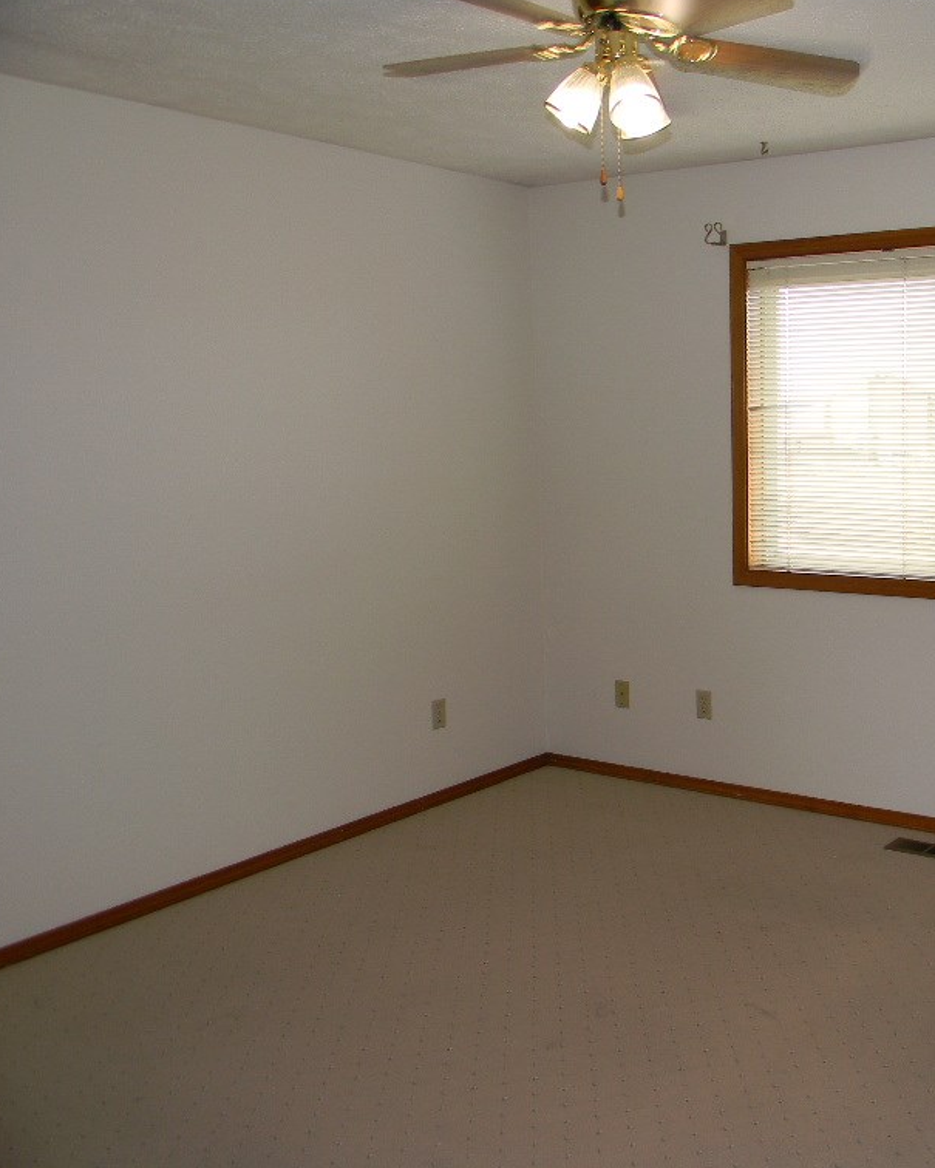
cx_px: 774
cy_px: 576
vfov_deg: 49.1
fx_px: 1280
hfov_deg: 38.3
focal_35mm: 37
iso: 80
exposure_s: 1/30
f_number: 3.5
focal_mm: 5
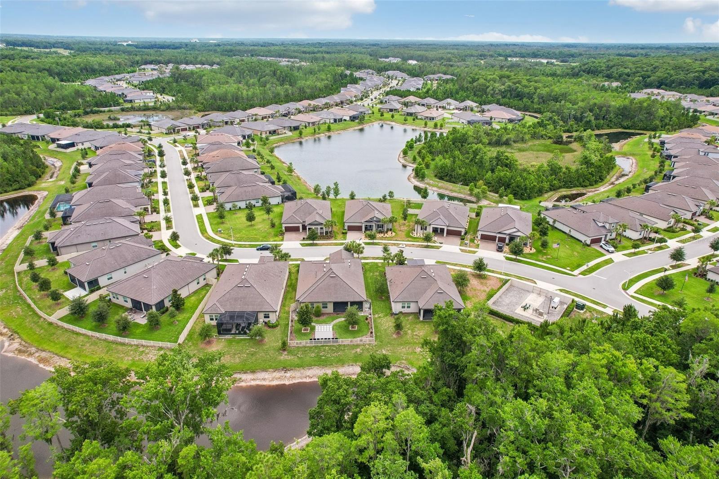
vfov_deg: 57.2
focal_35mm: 22
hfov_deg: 78.6
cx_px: 360
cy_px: 240
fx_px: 439
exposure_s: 1/2000
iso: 150
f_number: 2.8
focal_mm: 8.4
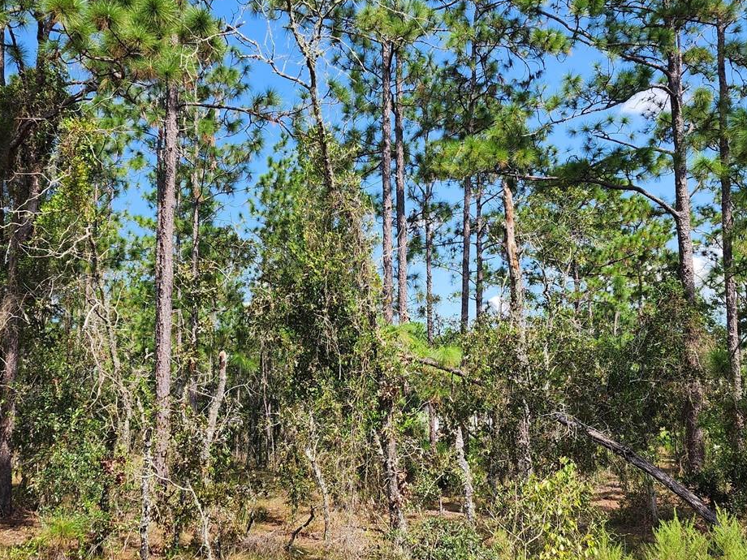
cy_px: 345
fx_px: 863
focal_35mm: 40
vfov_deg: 35.8
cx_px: 399
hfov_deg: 46.8
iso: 12
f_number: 1.8
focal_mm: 6.4
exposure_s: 1/556
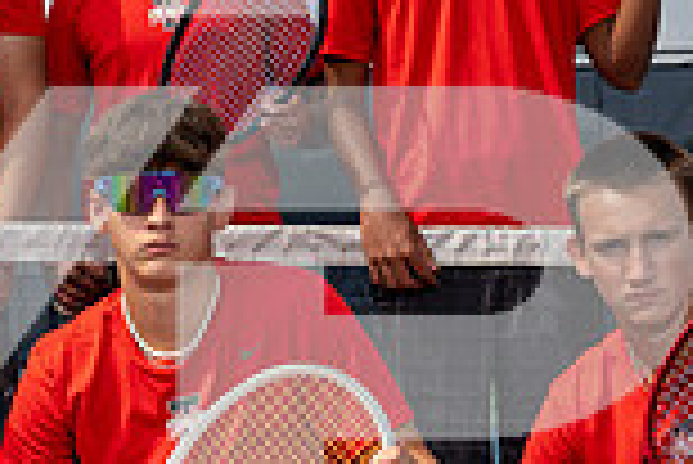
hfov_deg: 16.3
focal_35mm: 124
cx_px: 90
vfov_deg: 11.1
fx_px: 2389
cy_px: 327
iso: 100
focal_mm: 33
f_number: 11
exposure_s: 1/250
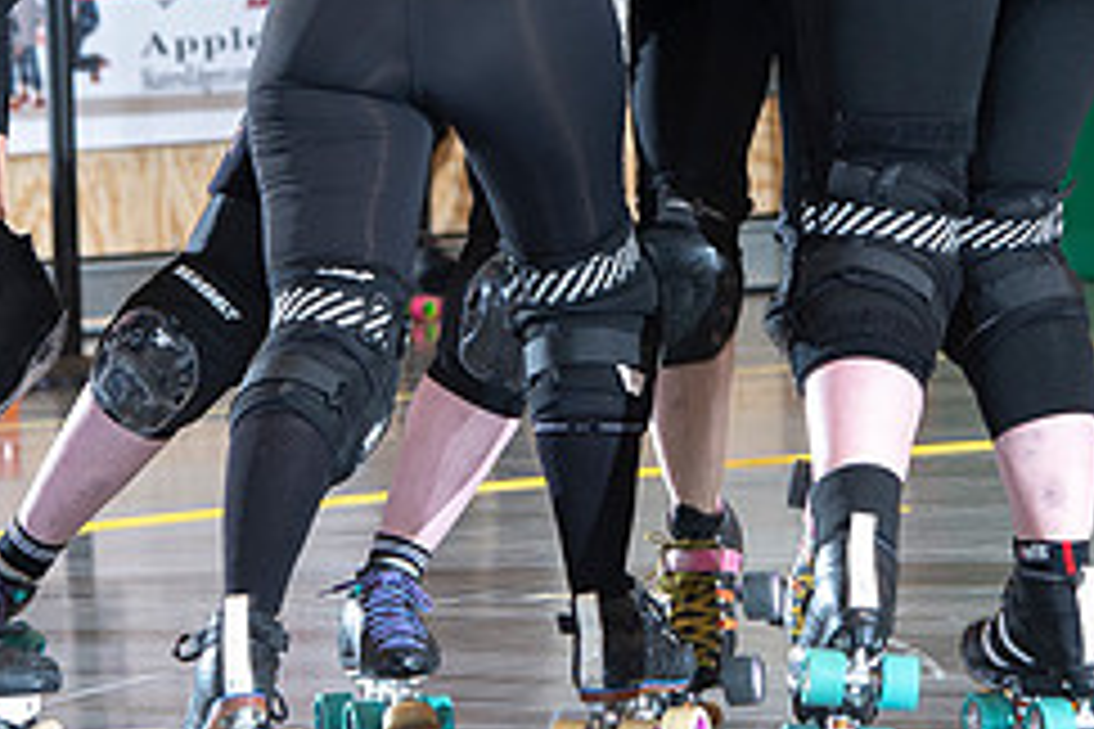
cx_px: 569
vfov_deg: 3.9
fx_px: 10787
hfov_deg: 5.8
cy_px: -46
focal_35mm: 355
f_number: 5.6
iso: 640
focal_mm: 140
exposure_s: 1/160
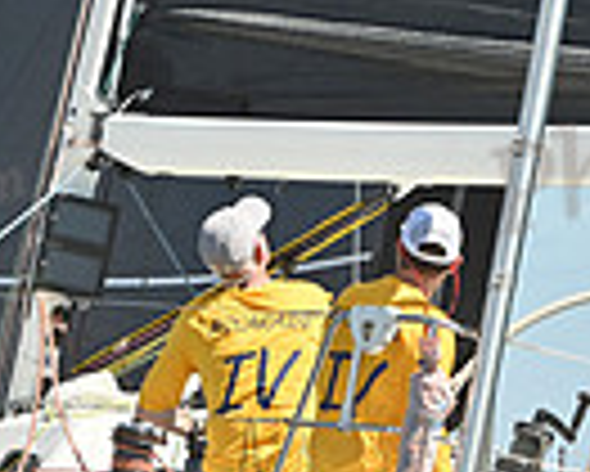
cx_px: 261
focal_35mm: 521
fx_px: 9104
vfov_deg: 3.0
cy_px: 416
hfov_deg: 3.7
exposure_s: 1/1250
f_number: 7.1
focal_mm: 125
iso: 250
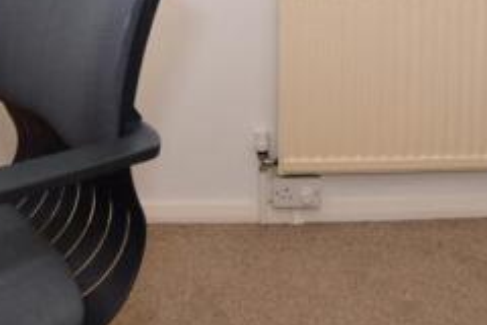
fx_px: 555
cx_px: 244
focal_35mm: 41
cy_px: -101
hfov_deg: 47.4
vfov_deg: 27.2
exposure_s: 1/200
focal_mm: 10
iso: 400
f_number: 7.1
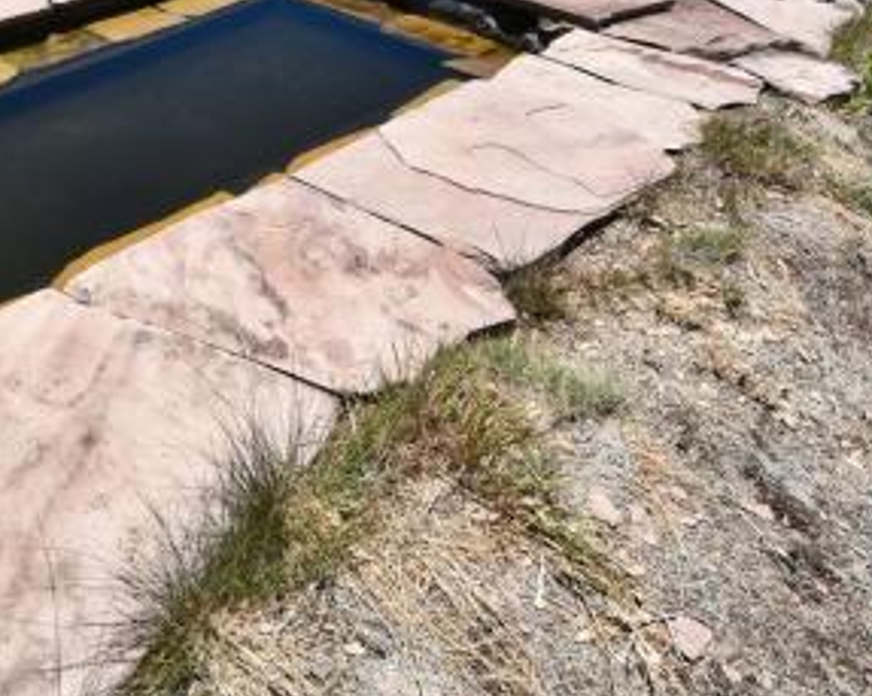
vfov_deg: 41.2
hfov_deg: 47.8
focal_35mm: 33
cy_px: 76
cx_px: 64
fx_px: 851
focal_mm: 14
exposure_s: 1/200
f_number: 13
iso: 100
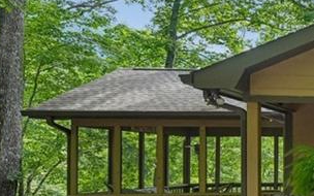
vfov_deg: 24.7
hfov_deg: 24.9
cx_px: 520
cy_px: 194
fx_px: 428
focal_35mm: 50
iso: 320
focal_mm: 14.6
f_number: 8
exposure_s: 1/80
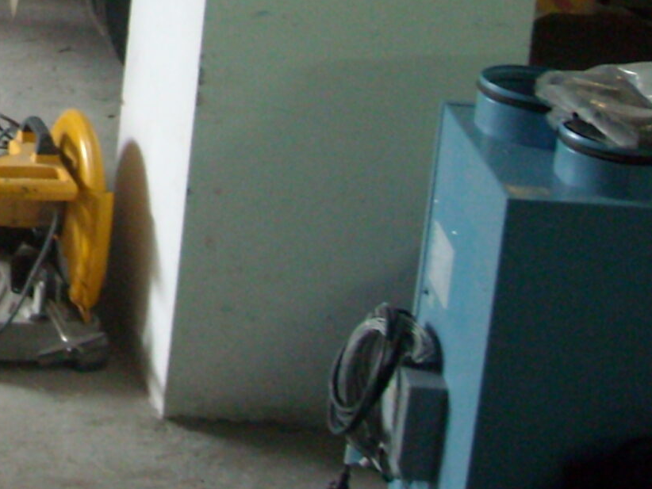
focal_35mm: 109
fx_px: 2054
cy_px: -254
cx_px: -339
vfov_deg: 12.8
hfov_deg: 16.4
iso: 400
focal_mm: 5.7
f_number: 2.8
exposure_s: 1/42
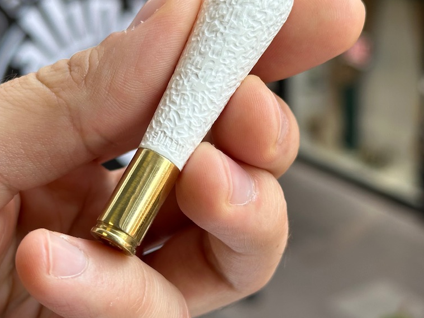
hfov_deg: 24.1
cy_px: 105
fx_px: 992
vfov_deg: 18.2
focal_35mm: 81
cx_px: 198
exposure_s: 1/529
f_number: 1.78
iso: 64
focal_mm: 6.86
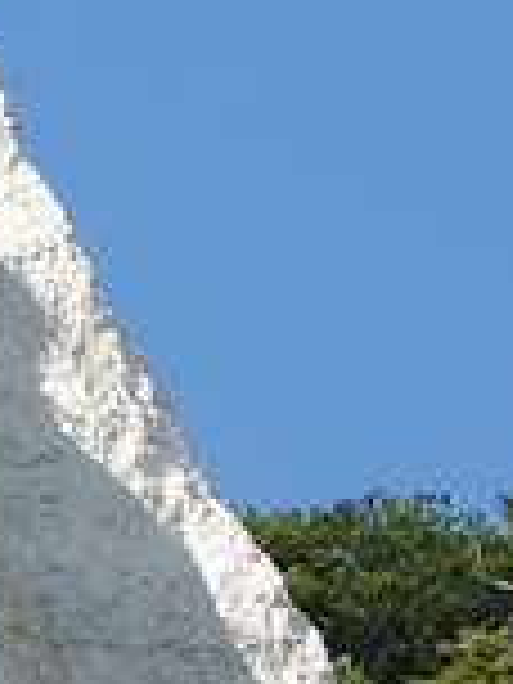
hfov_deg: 3.4
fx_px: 8319
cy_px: -268
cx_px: -1580
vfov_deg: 4.7
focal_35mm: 421
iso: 100
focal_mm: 23.95
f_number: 4
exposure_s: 1/320
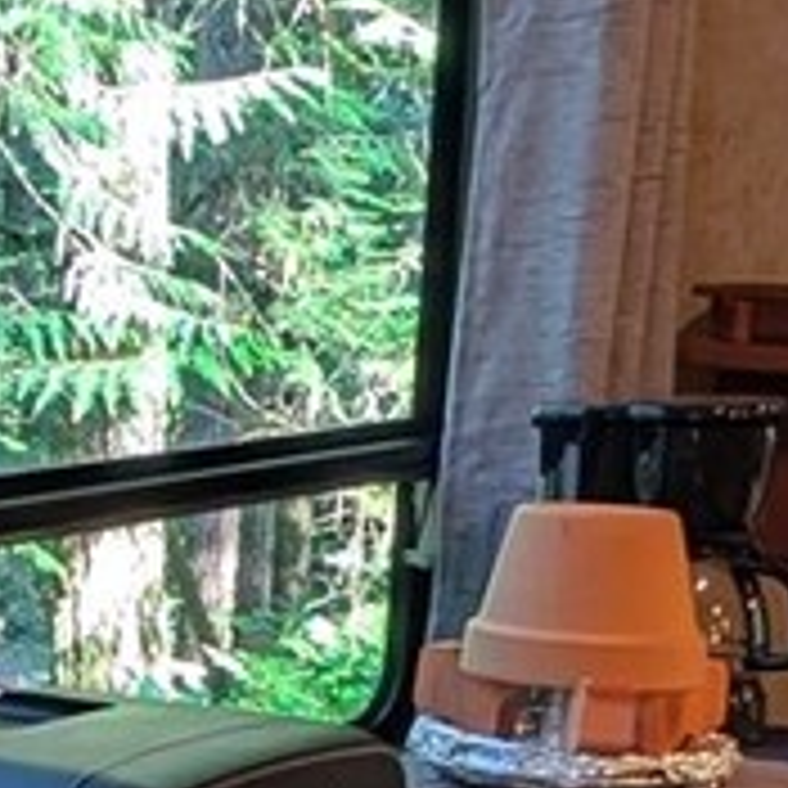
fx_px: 2627
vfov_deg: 16.5
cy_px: 878
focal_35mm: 102
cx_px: -137
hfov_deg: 16.4
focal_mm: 1.83
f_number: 2.2
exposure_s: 1/20
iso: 92
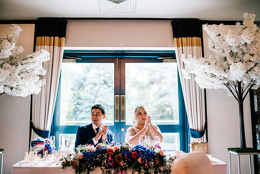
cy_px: 87
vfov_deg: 37.7
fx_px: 254
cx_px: 130
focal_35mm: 35
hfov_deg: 54.2
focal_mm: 35
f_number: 1.4
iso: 125
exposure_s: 1/250
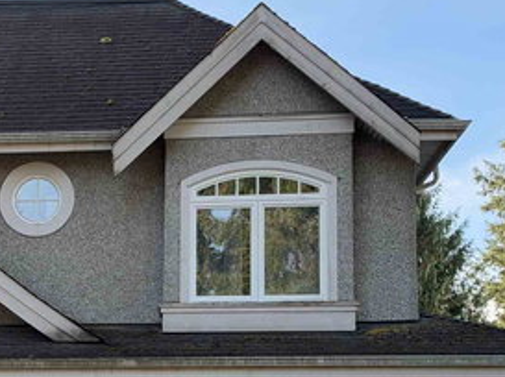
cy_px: 384
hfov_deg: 20.7
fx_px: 1326
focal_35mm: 91
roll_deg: -0.1
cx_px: -22
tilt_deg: +6.2
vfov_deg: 15.9
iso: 100
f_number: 1.8
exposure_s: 1/625
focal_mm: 6.93
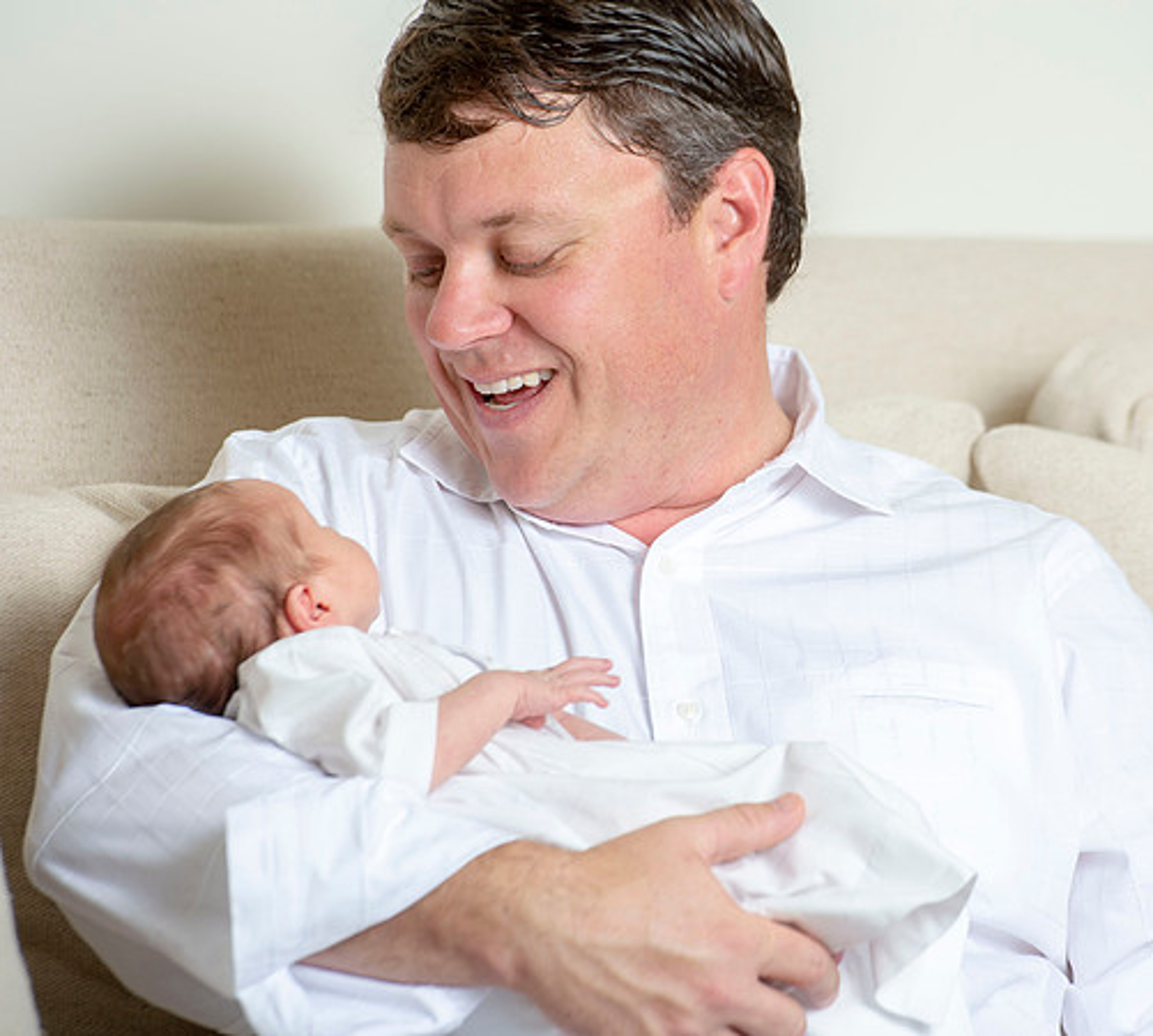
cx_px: 737
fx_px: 9336
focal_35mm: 261
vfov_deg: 6.3
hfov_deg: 7.1
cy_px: 530
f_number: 5.6
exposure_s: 1/160
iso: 200
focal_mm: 200
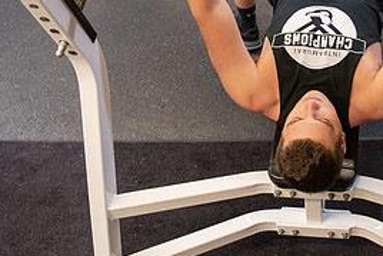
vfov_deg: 25.5
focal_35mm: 52
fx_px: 553
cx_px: 314
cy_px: 46
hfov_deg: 36.7
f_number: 3.2
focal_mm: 24
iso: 1000
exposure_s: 1/200
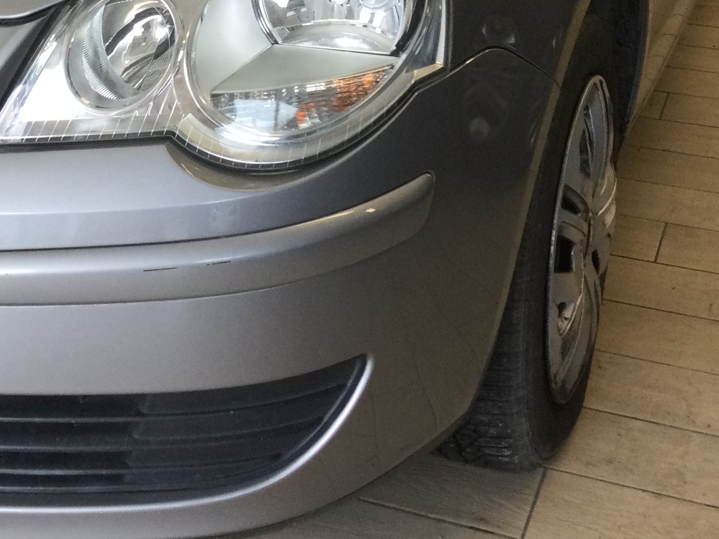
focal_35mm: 73
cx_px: 76
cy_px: -50
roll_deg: +1.4
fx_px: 1517
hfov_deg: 25.8
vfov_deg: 19.4
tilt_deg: -13.3
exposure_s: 1/33
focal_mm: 3.3
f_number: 2.4
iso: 25
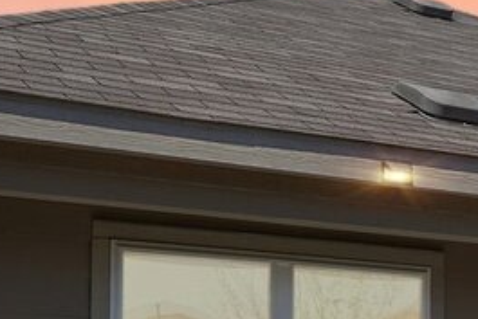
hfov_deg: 18.7
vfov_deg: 12.5
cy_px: 400
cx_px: 453
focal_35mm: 107
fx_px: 1422
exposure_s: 1/320
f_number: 8
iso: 100
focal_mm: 17.5
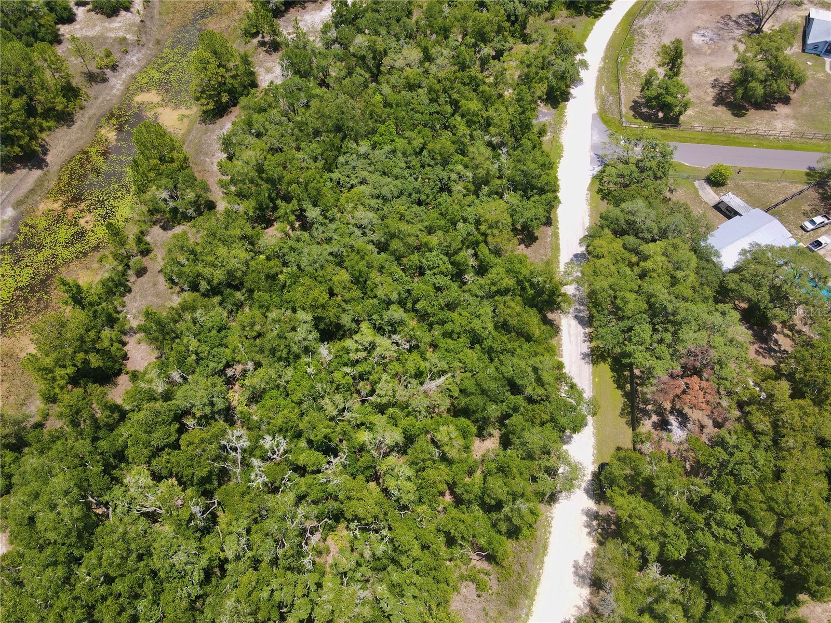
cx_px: 416
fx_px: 576
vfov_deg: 56.8
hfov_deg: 71.6
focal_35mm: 24
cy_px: 312
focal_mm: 4.5
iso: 100
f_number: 2.8
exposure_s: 1/500
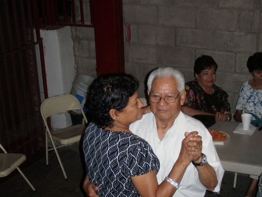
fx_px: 469
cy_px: 114
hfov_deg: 31.1
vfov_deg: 23.6
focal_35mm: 62
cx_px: 153
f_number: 4
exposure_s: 1/40
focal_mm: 9.13
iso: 200
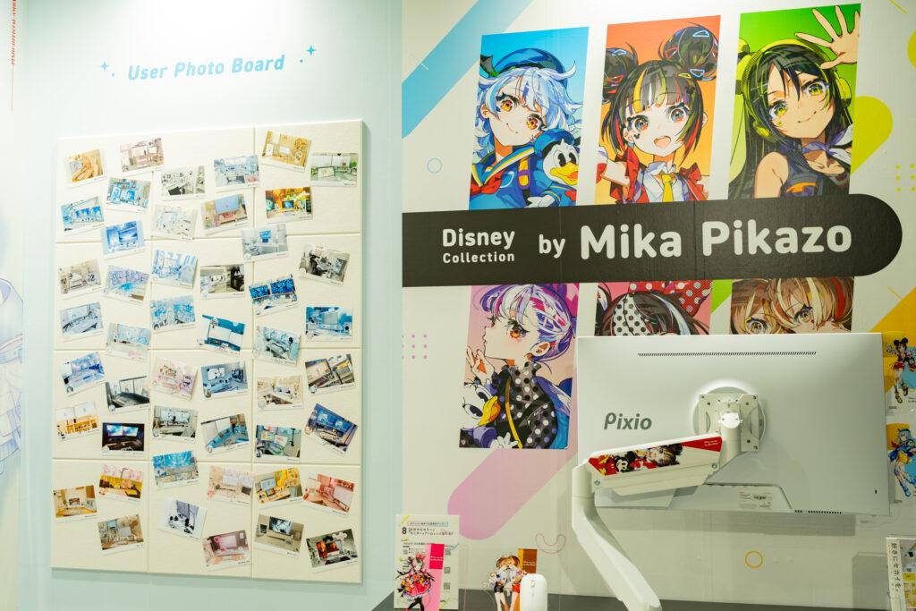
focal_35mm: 35
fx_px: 891
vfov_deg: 37.9
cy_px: 306
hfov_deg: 54.4
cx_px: 458
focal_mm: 35
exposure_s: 1/160
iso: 400
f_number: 4
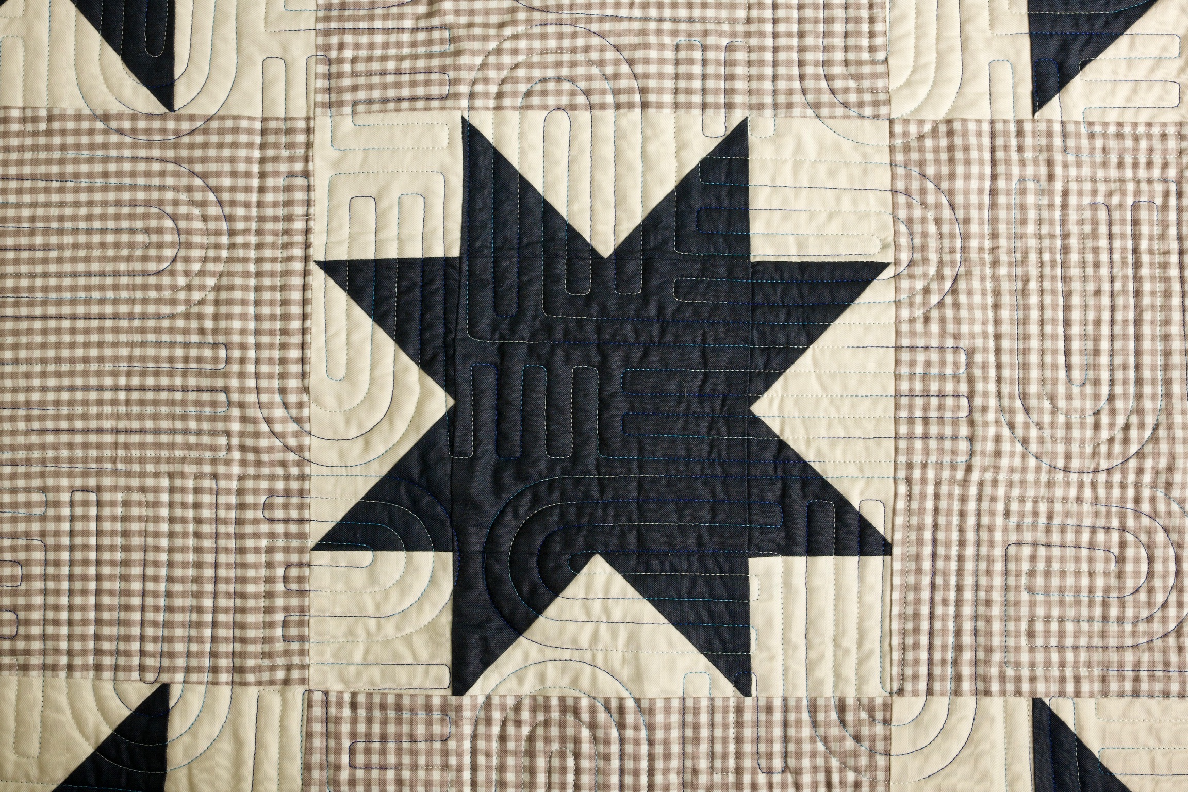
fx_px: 1336
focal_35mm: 40
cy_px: 396
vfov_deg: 33.0
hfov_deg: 47.9
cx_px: 594
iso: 400
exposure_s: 1/30
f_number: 8
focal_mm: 27
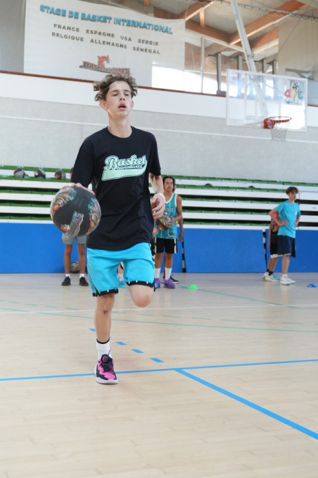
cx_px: 138
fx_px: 637
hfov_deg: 28.0
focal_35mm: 48
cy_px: 249
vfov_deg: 41.1
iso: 1600
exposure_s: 1/400
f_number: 2.8
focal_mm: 28
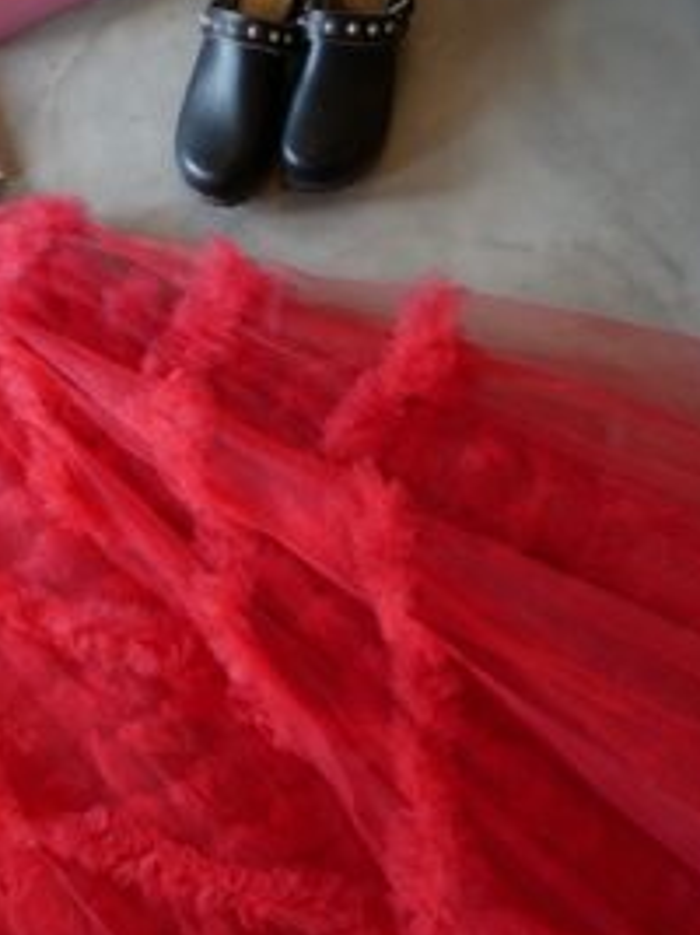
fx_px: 971
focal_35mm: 36
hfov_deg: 39.2
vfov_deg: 50.8
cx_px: 234
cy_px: 588
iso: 640
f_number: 3.5
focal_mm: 12
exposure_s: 1/60
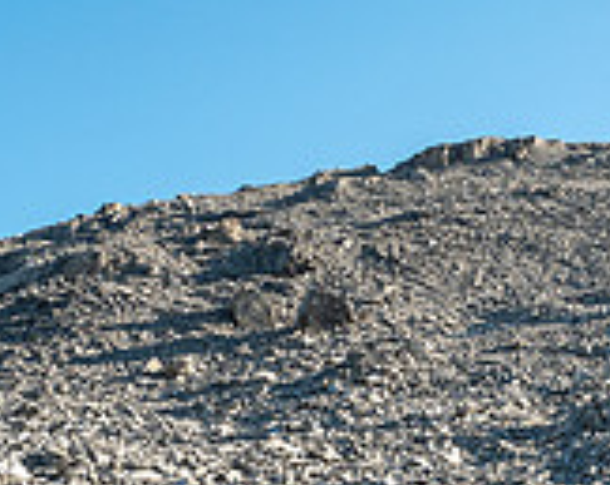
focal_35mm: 84
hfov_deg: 22.6
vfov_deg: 17.1
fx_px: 1514
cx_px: 452
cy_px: 630
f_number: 8
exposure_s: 1/160
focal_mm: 12
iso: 200
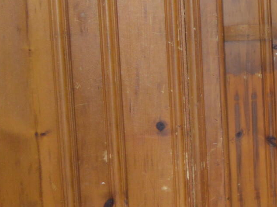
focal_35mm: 122
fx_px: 976
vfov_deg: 12.1
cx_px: 514
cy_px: 47
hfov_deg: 14.1
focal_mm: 18
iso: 800
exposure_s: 1/13
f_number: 3.5
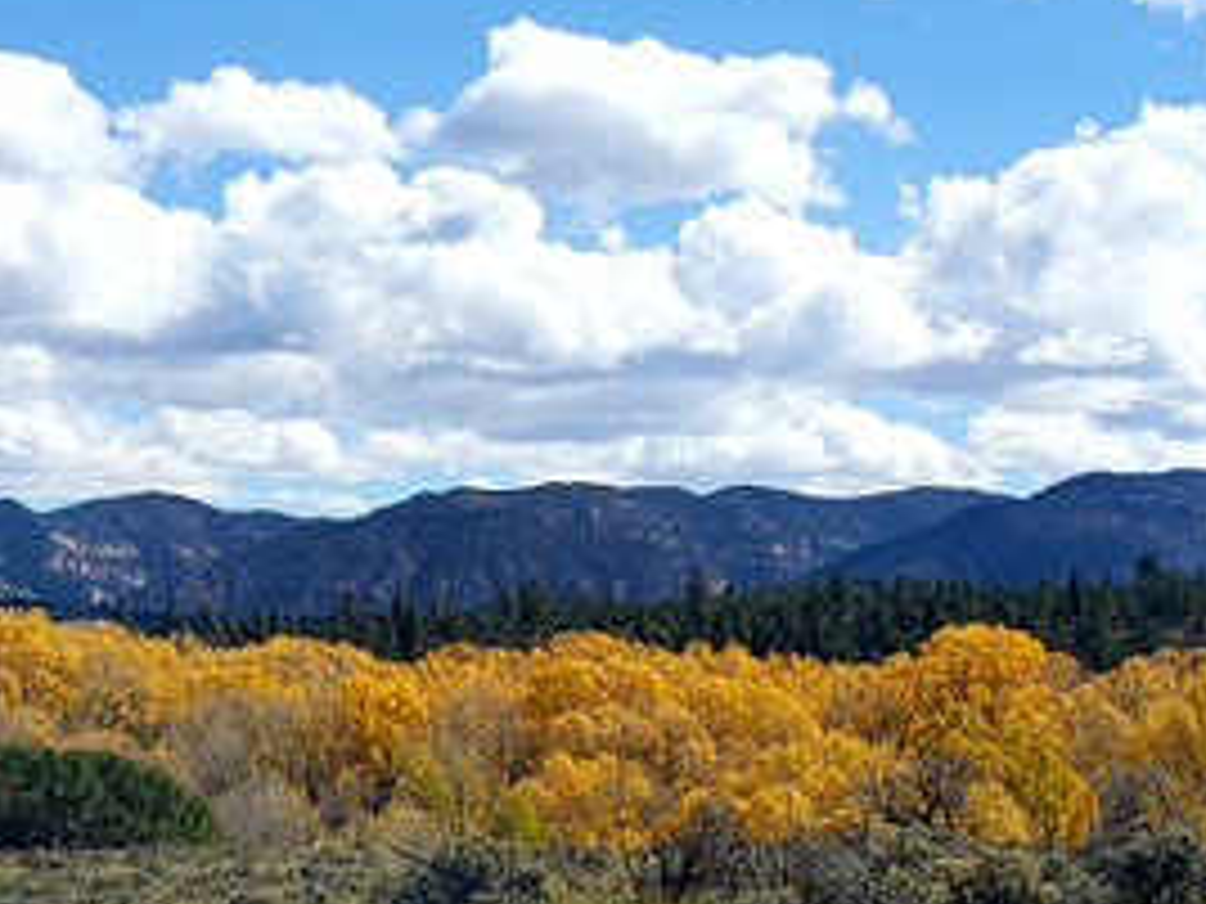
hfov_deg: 31.1
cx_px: 464
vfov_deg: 23.5
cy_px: 616
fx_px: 2160
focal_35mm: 62
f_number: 2.4
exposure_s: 1/2016
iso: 50
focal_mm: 4.3
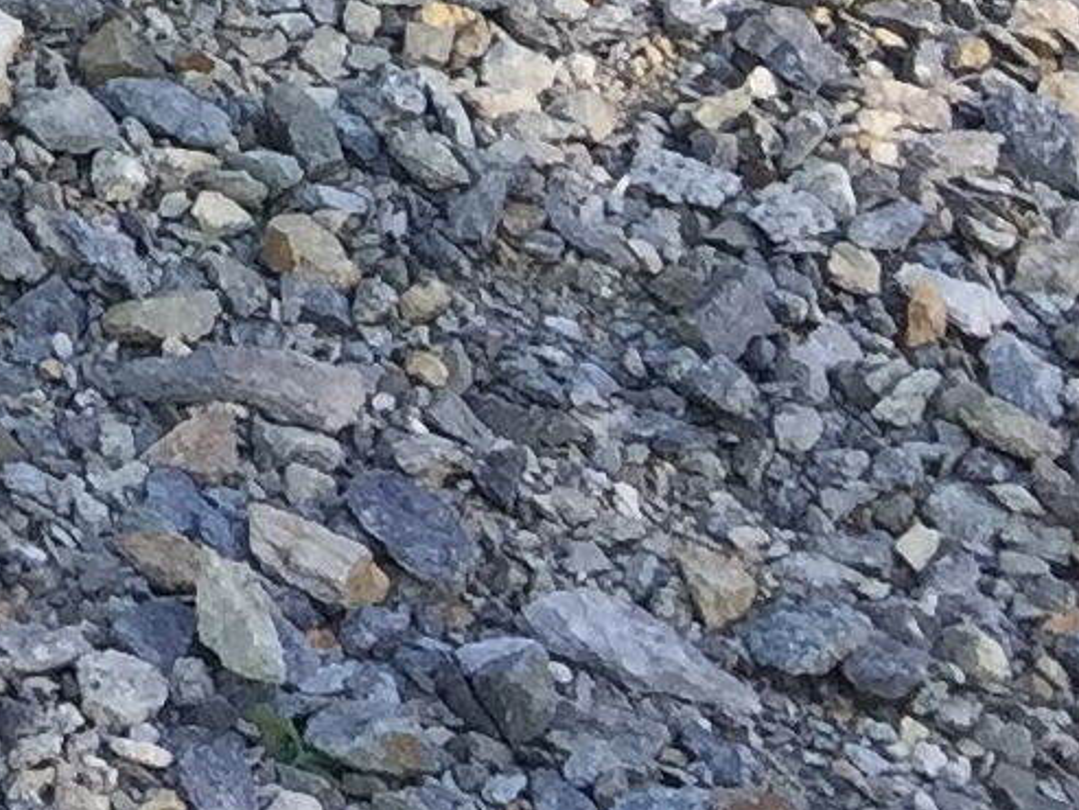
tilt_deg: -26.6
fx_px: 5986
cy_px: -1716
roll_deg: -2.0
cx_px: -2311
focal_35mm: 192
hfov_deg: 8.4
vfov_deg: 6.9
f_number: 2.2
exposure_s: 1/265
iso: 32
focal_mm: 4.15
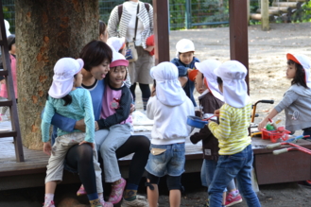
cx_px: 166
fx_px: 1261
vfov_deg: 9.4
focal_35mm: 146
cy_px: 83
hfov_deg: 14.1
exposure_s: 1/100
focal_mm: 80
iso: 400
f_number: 5
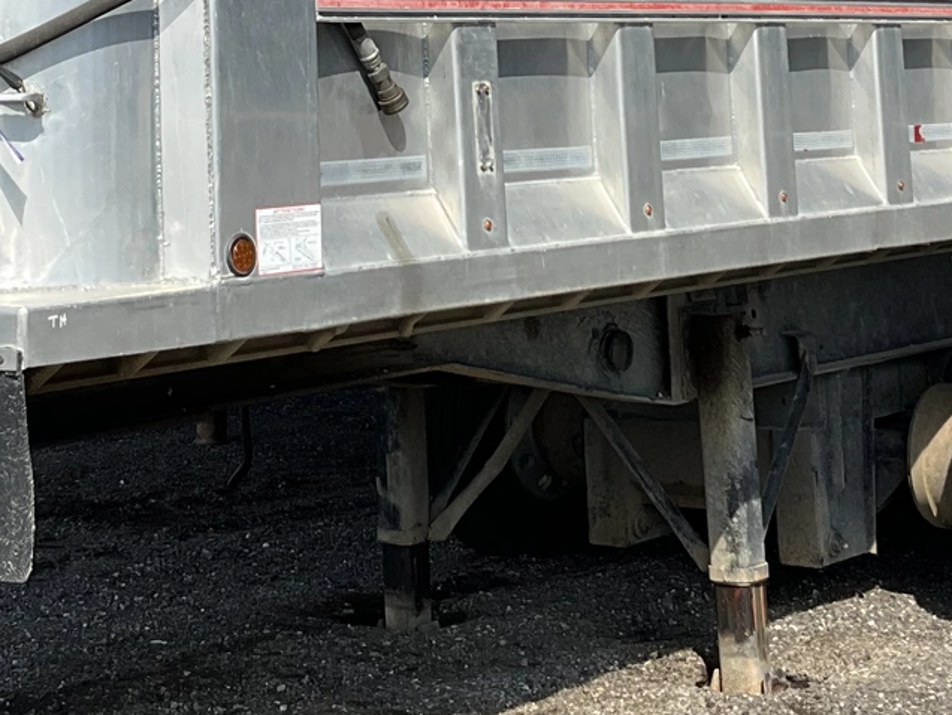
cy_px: -132
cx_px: 381
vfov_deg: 15.7
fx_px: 2503
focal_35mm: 91
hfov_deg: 21.5
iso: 25
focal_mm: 3
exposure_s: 1/1250
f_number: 1.8
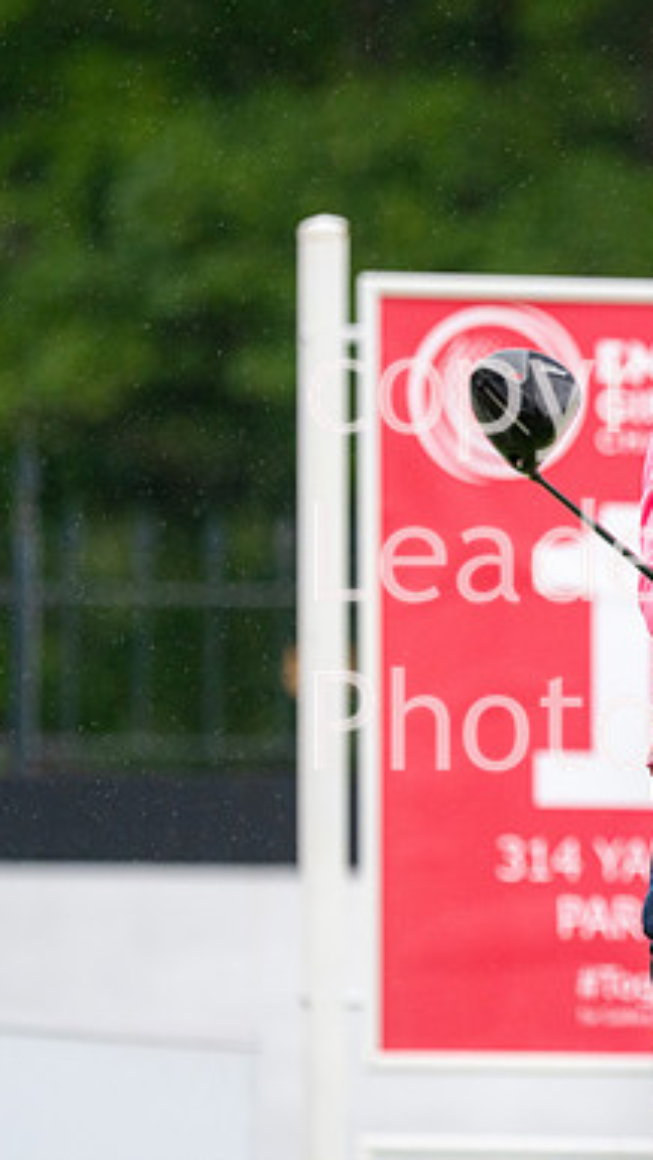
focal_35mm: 712
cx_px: 704
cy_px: 580
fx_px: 21917
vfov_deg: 3.0
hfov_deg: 1.7
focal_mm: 300
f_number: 4
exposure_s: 1/1000
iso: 400
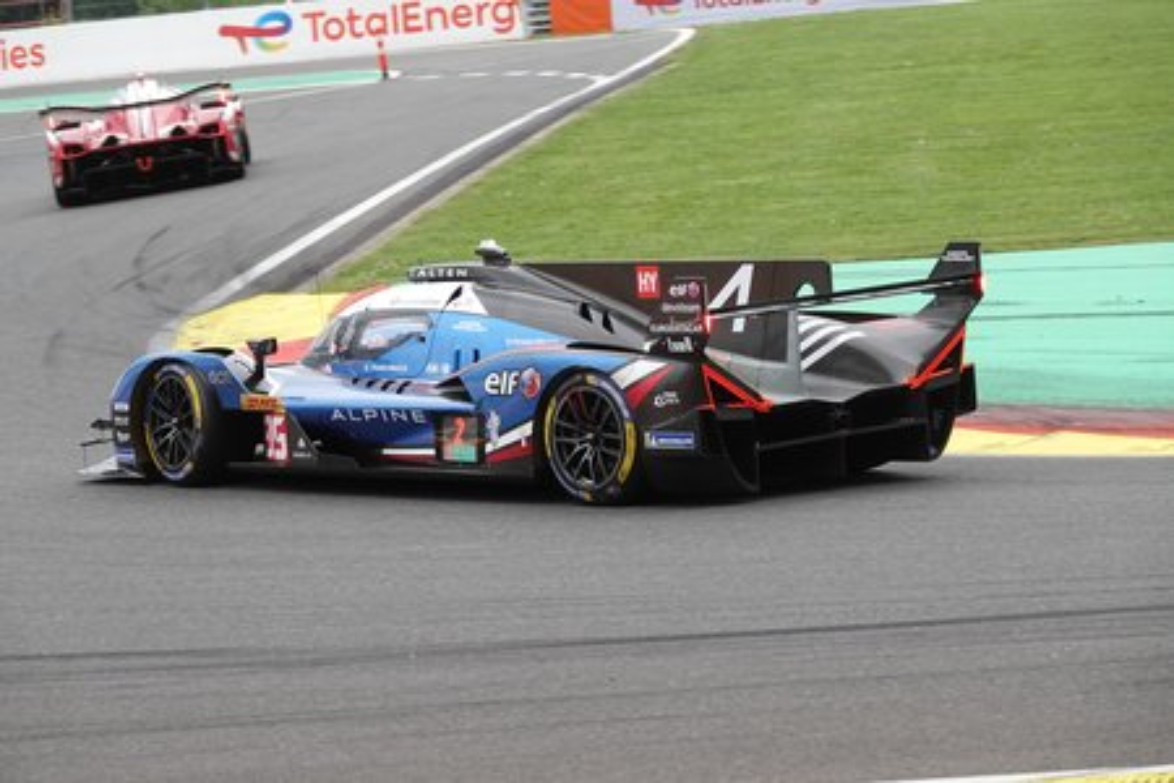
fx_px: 4696
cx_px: 587
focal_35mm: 144
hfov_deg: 14.3
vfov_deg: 9.5
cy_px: 392
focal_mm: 52.82
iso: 250
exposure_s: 1/800
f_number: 4
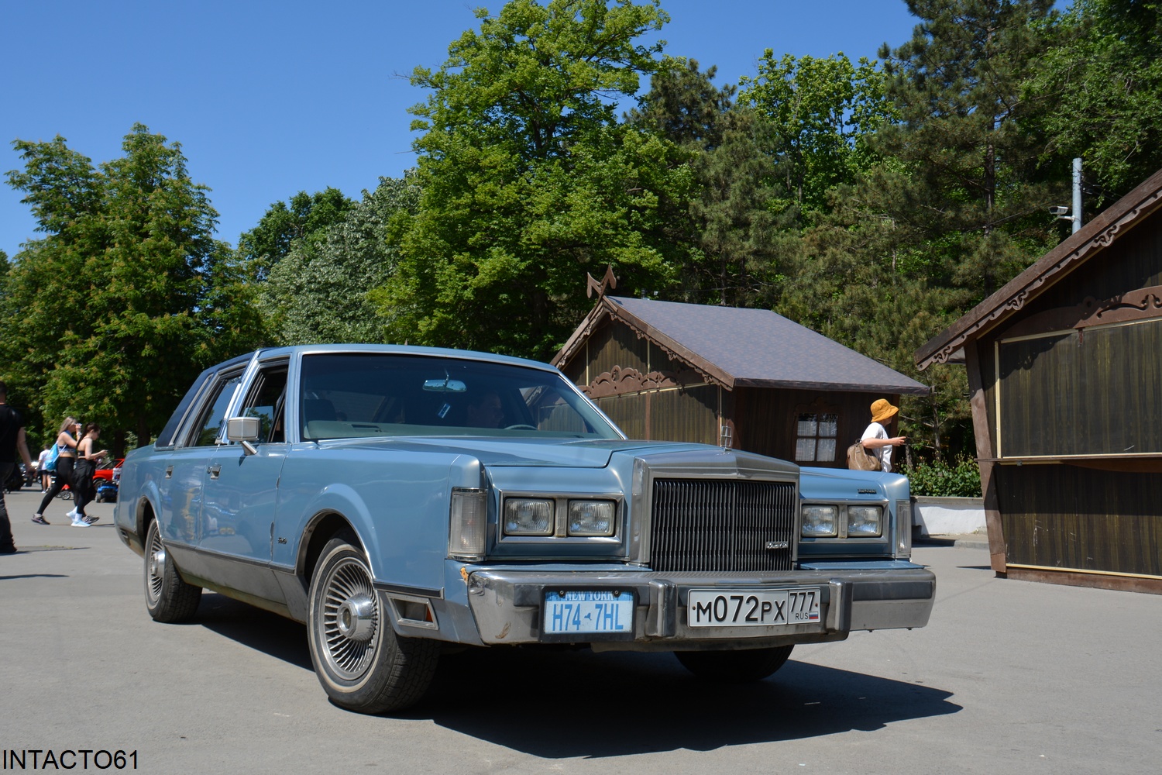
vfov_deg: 40.0
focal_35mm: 33
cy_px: 388
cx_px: 581
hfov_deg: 57.2
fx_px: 1065
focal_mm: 22
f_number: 8
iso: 100
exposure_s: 1/250
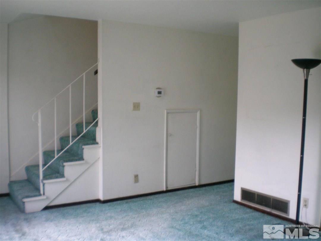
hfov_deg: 49.0
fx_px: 352
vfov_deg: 37.7
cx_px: 160
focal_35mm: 38
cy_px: 120
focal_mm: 6.3
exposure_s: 1/38
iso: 200
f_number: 3.1
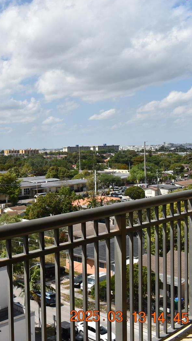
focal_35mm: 43
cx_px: -26
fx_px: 389
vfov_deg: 47.4
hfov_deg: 25.5
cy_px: 169
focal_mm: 18
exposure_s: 1/320
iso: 100
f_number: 9
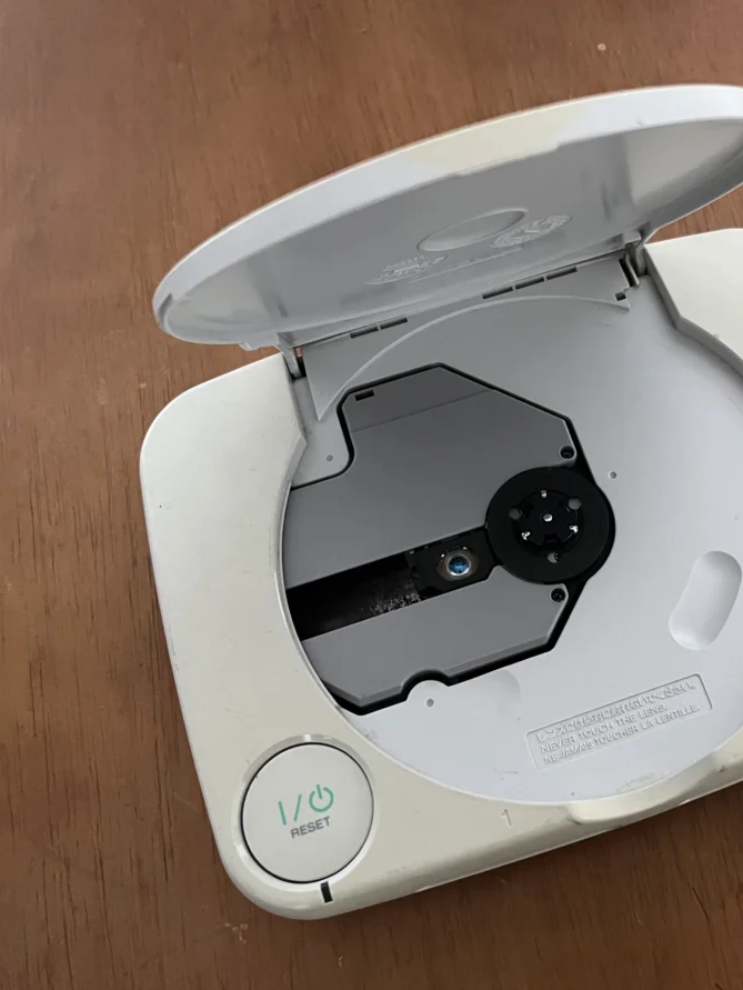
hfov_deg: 39.6
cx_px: 555
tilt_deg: -69.0
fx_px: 1001
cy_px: 499
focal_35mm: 35
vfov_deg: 52.6
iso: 500
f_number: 1.6
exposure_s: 1/40
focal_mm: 5.1
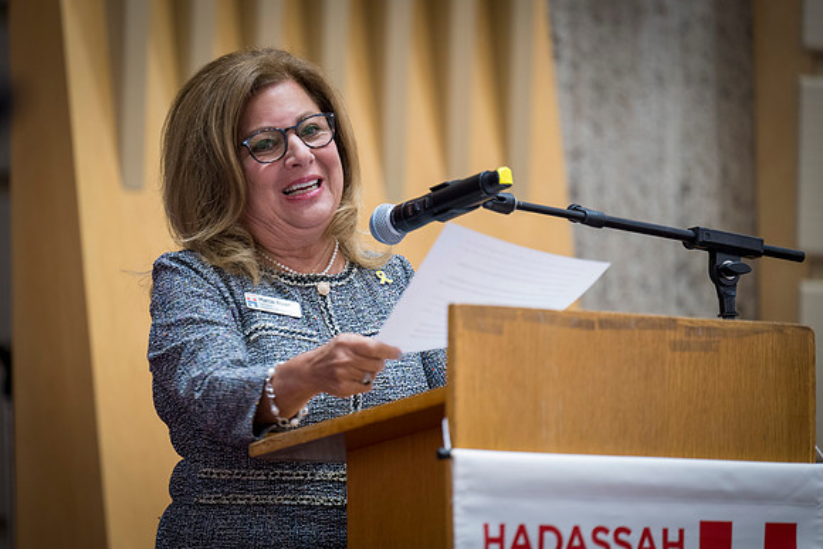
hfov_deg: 10.0
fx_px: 4685
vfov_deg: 6.7
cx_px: 355
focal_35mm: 205
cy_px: 265
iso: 800
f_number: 2.8
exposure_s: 1/90
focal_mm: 180
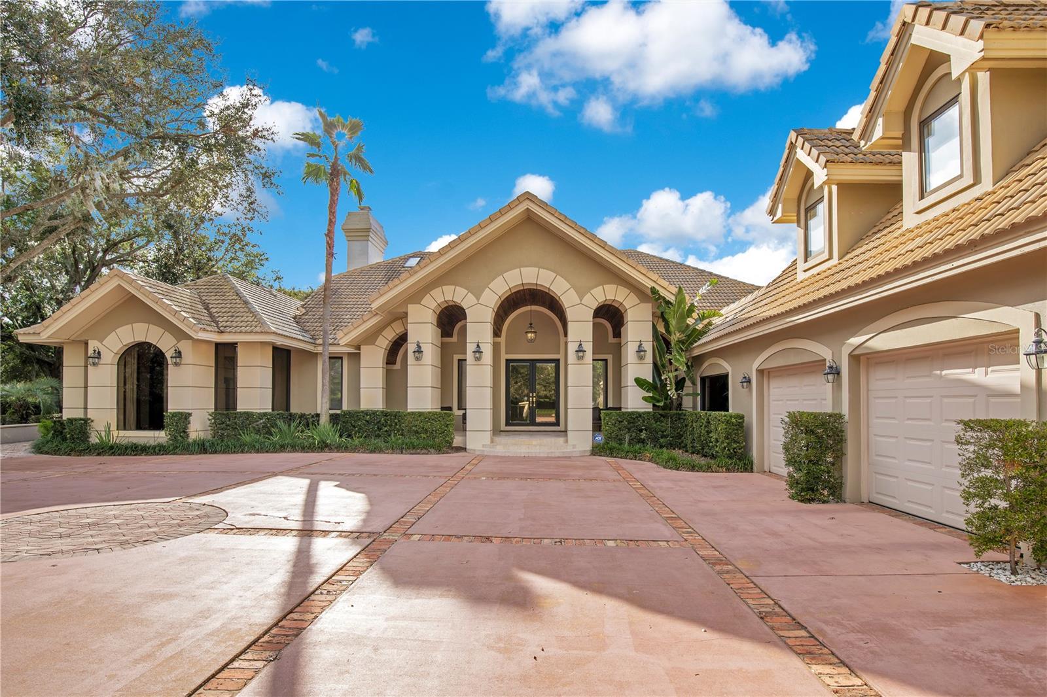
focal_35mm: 16
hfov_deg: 96.7
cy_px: 348
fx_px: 465
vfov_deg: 73.7
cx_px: 524
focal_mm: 16
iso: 100
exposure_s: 1/200
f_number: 7.1
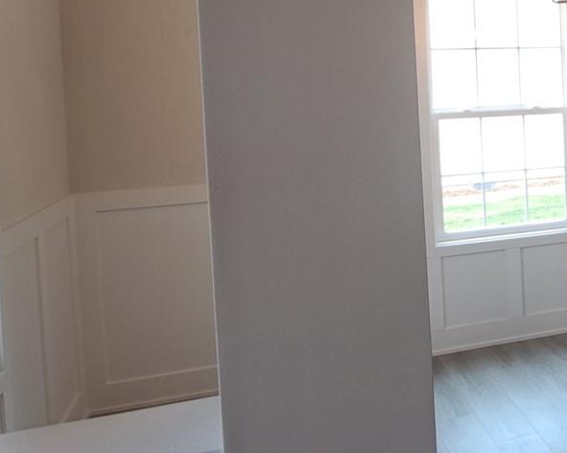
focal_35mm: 44
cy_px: 123
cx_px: 636
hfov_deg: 35.4
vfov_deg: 33.5
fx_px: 738
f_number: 2.2
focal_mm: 1.74
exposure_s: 1/40
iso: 50
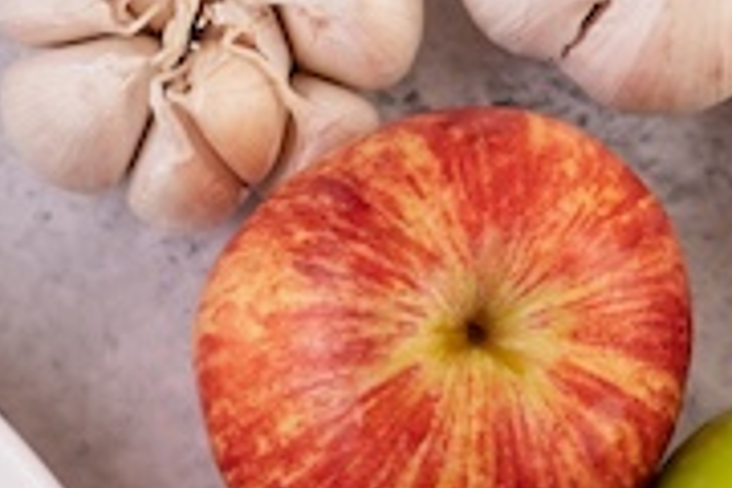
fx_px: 5429
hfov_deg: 7.7
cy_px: 1025
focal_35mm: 267
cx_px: -110
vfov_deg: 5.0
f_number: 5.6
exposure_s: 1/125
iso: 100
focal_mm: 60
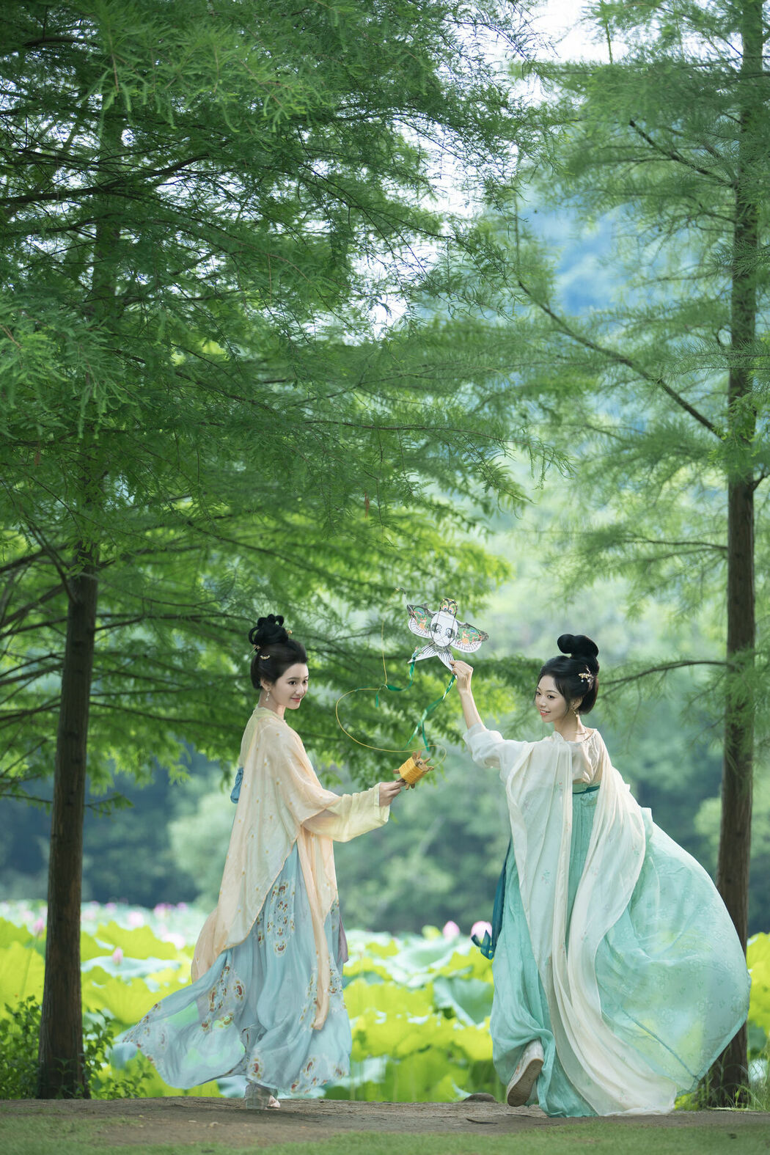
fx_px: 3914
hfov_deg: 11.2
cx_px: 385
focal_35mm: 122
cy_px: 578
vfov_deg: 16.8
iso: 100
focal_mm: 123
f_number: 2.8
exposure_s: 1/160
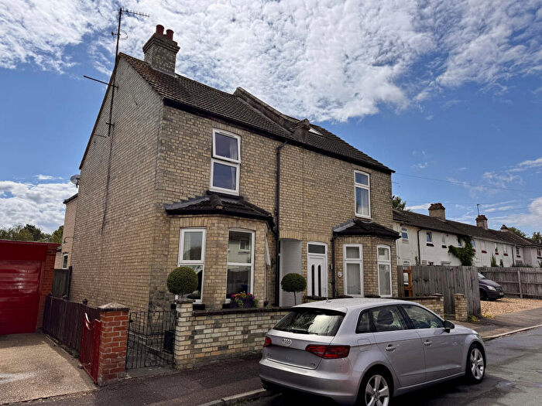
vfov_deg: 56.8
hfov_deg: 71.6
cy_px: 203
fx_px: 376
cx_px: 271
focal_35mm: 24
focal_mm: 6.76
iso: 80
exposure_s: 1/7937
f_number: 1.78
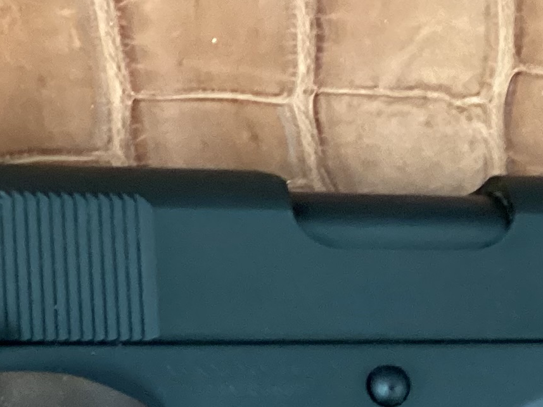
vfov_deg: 11.9
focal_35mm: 118
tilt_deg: -78.3
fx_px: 1851
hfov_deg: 16.7
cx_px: 333
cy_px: 628
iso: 320
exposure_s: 1/30
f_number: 2.4
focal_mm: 3.3
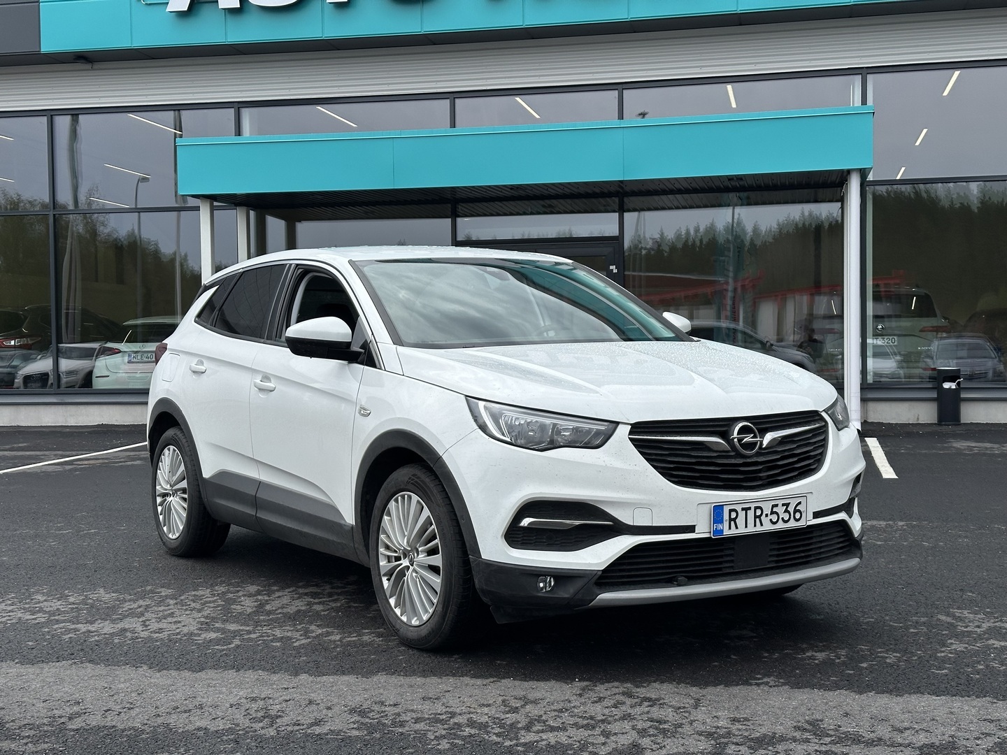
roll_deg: +1.0
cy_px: 378
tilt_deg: +0.6
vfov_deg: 30.3
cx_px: 504
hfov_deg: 39.7
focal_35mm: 48
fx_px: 1396
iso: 64
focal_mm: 6.86
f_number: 1.78
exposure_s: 1/3058
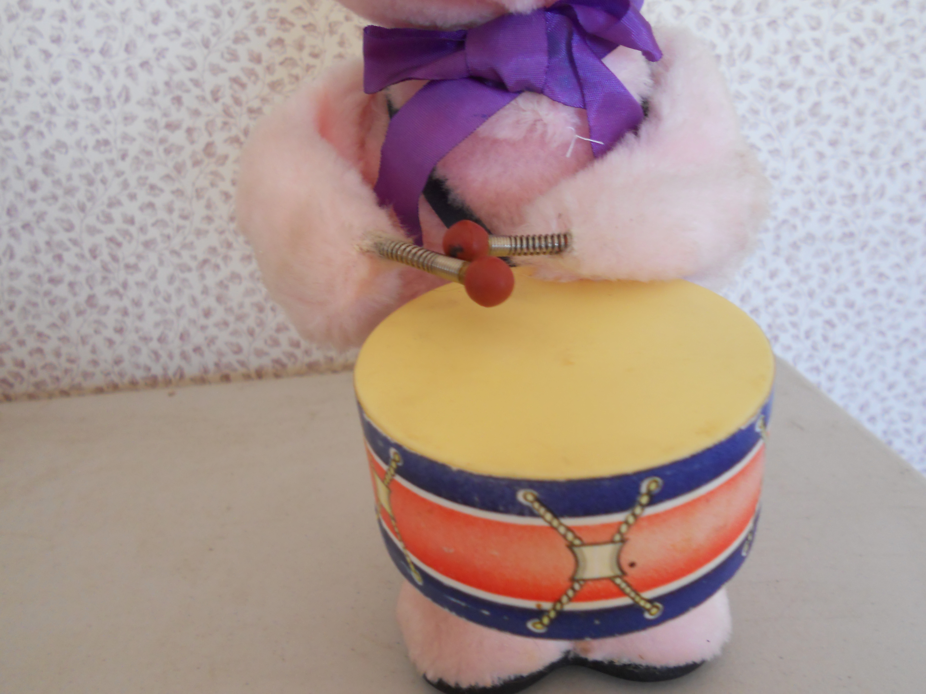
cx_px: 463
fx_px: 856
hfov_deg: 56.8
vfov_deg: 44.2
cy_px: 347
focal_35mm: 32
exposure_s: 1/30
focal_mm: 5.8
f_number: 3.5
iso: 160
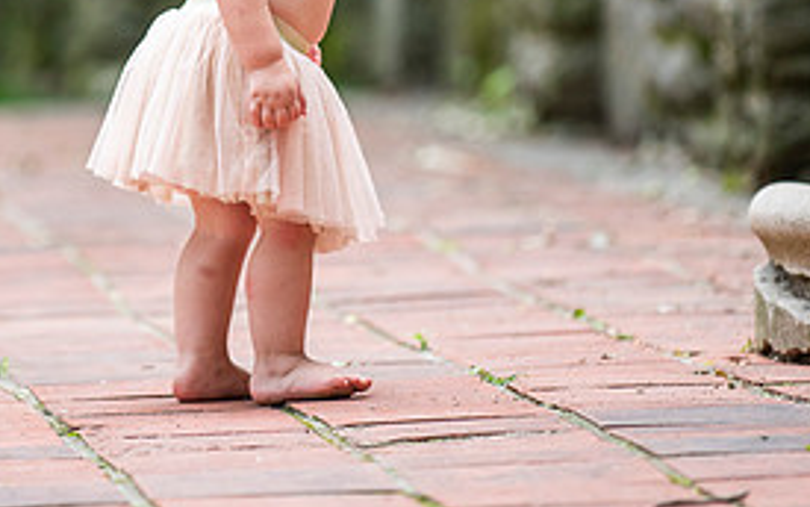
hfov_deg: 4.6
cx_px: 194
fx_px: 10002
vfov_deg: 2.9
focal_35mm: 453
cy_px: -46
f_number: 2.8
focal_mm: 200
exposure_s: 1/1250
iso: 640
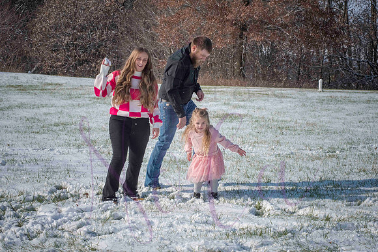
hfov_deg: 25.4
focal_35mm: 80
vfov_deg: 17.1
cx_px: 189
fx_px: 840
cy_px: 126
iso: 640
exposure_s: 1/1000
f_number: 14
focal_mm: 80
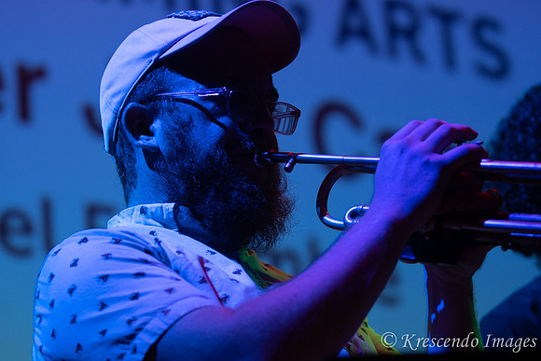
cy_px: 180
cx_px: 270
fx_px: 1849
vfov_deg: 11.2
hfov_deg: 16.6
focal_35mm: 123
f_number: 2.8
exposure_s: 1/200
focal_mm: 82
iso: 400
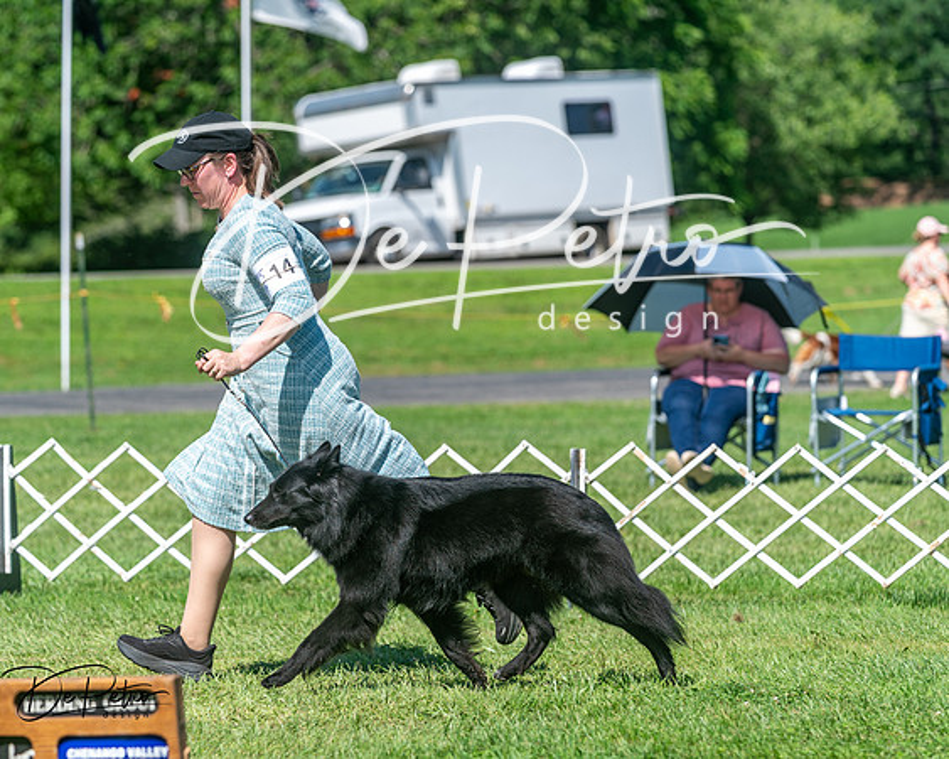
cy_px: 335
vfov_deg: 8.8
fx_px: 4925
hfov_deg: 11.0
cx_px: 402
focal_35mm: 175
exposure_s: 1/1000
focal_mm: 137
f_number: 4
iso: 80
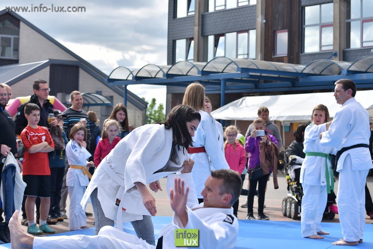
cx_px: 186
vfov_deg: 18.2
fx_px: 777
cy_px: 124
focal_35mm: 75
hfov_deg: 27.0
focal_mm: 50
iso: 100
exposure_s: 1/500
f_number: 5
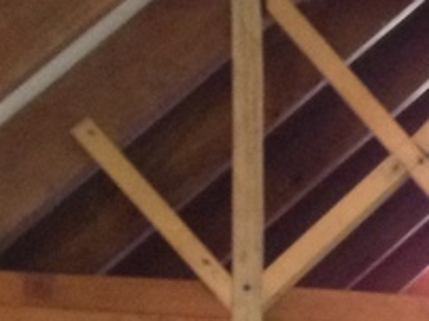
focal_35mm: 208
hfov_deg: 8.4
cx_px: 1185
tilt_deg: -2.1
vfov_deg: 6.8
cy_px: 725
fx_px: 2575
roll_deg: -0.9
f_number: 2.4
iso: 320
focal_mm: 4.28
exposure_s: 1/20
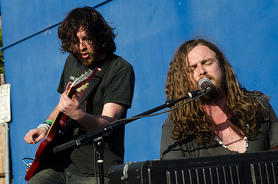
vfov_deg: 13.6
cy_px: 96
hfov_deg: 20.4
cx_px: 138
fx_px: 771
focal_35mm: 100
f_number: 7.1
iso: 100
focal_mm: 62
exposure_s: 1/250
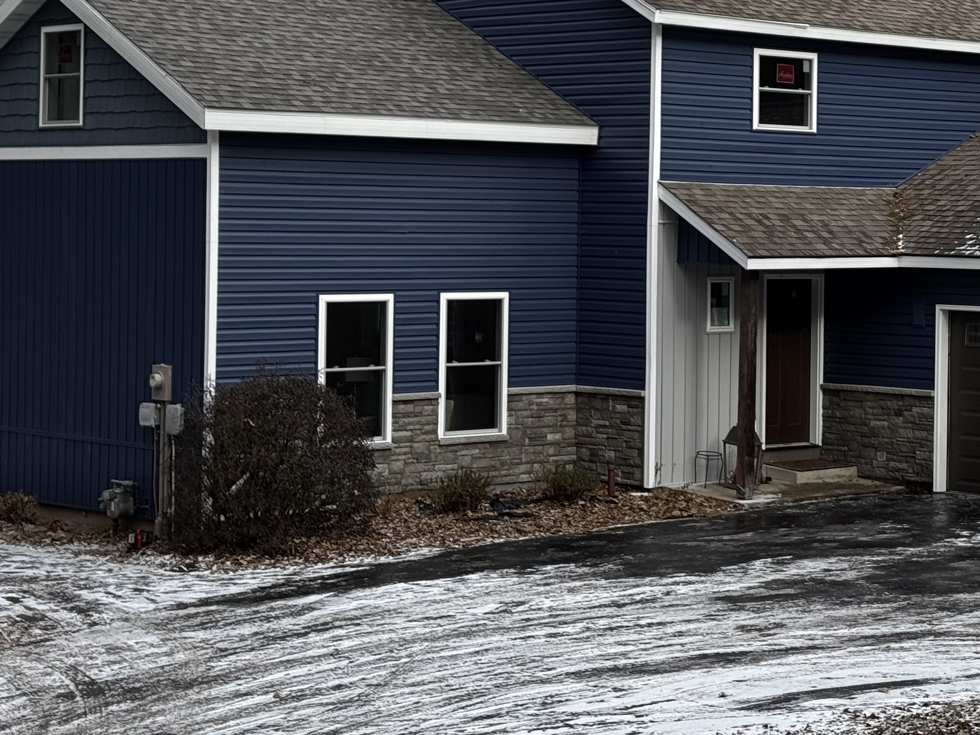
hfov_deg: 21.3
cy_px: 216
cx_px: 899
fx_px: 2548
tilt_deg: -0.3
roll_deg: -0.8
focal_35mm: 90
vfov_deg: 16.4
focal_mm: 6.76
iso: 64
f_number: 1.78
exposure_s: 1/1152
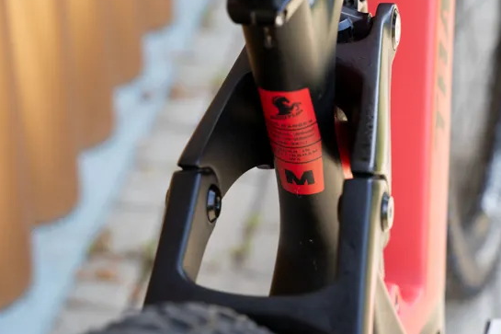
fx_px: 1530
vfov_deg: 12.4
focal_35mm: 110
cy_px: 143
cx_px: 278
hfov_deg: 18.6
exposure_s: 1/320
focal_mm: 75
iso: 320
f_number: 4.5
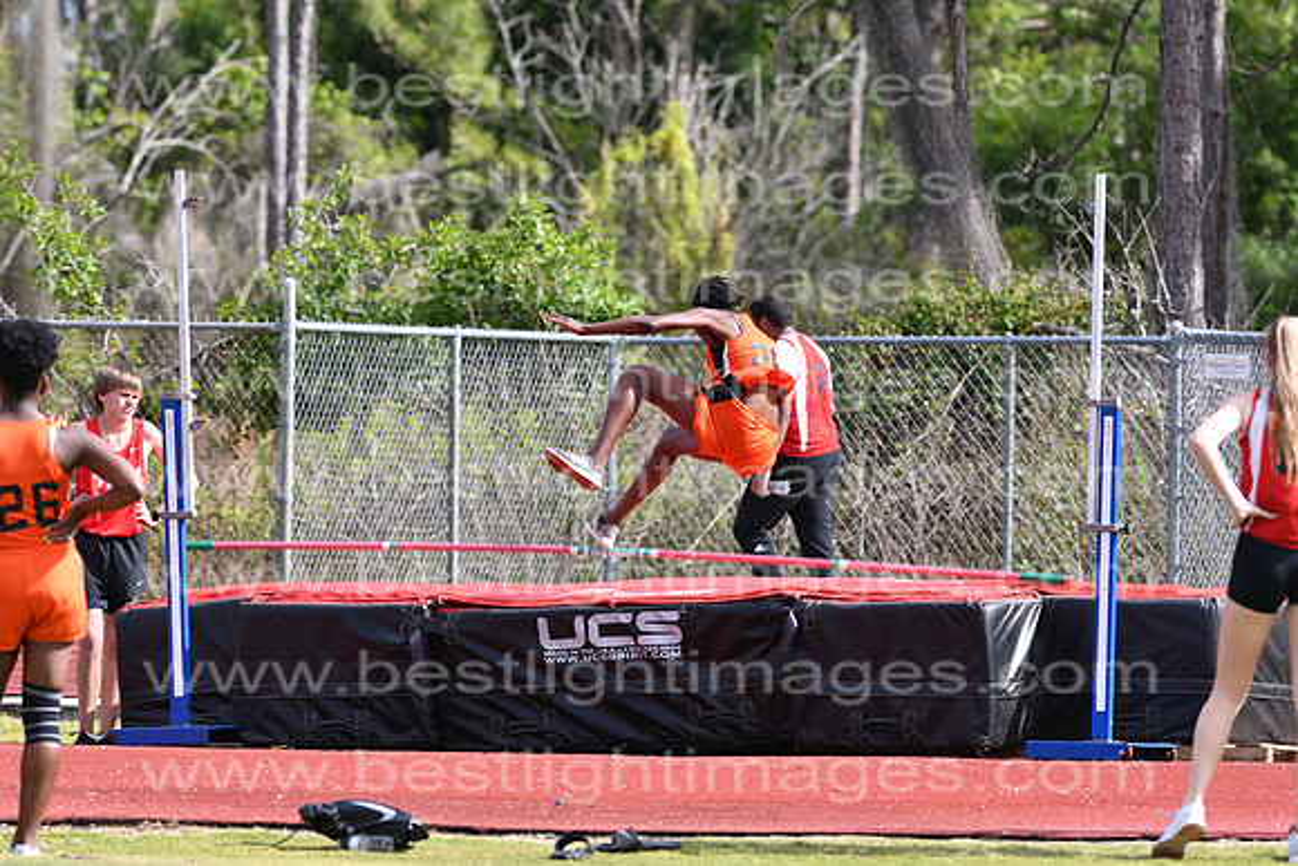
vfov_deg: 3.1
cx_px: 649
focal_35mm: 450
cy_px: 433
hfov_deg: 4.6
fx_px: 16228
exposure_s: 1/320
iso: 100
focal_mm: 300
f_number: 5.6
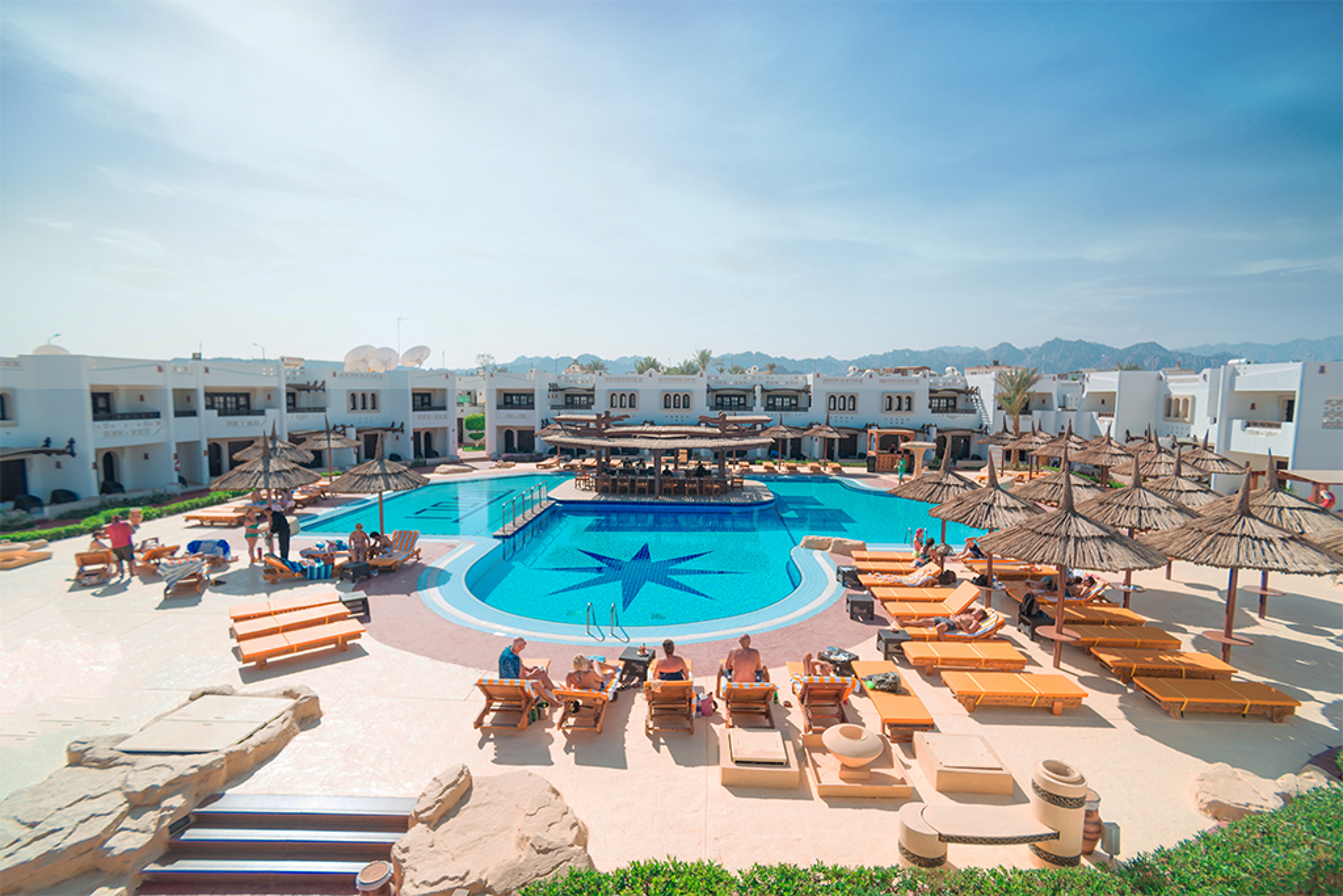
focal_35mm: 17
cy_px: 448
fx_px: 634
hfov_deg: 93.3
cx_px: 672
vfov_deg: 70.5
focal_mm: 17
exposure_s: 1/500
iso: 100
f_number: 5
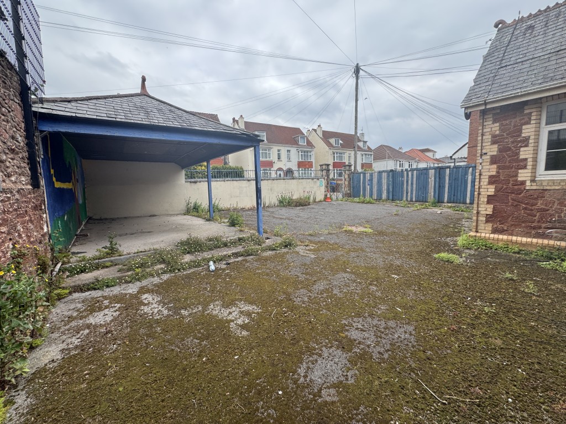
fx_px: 229
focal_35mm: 14
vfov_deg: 85.7
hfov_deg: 102.1
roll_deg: +2.4
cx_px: 283
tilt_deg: -4.1
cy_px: 212
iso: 40
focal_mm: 2.22
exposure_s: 1/537
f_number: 2.2
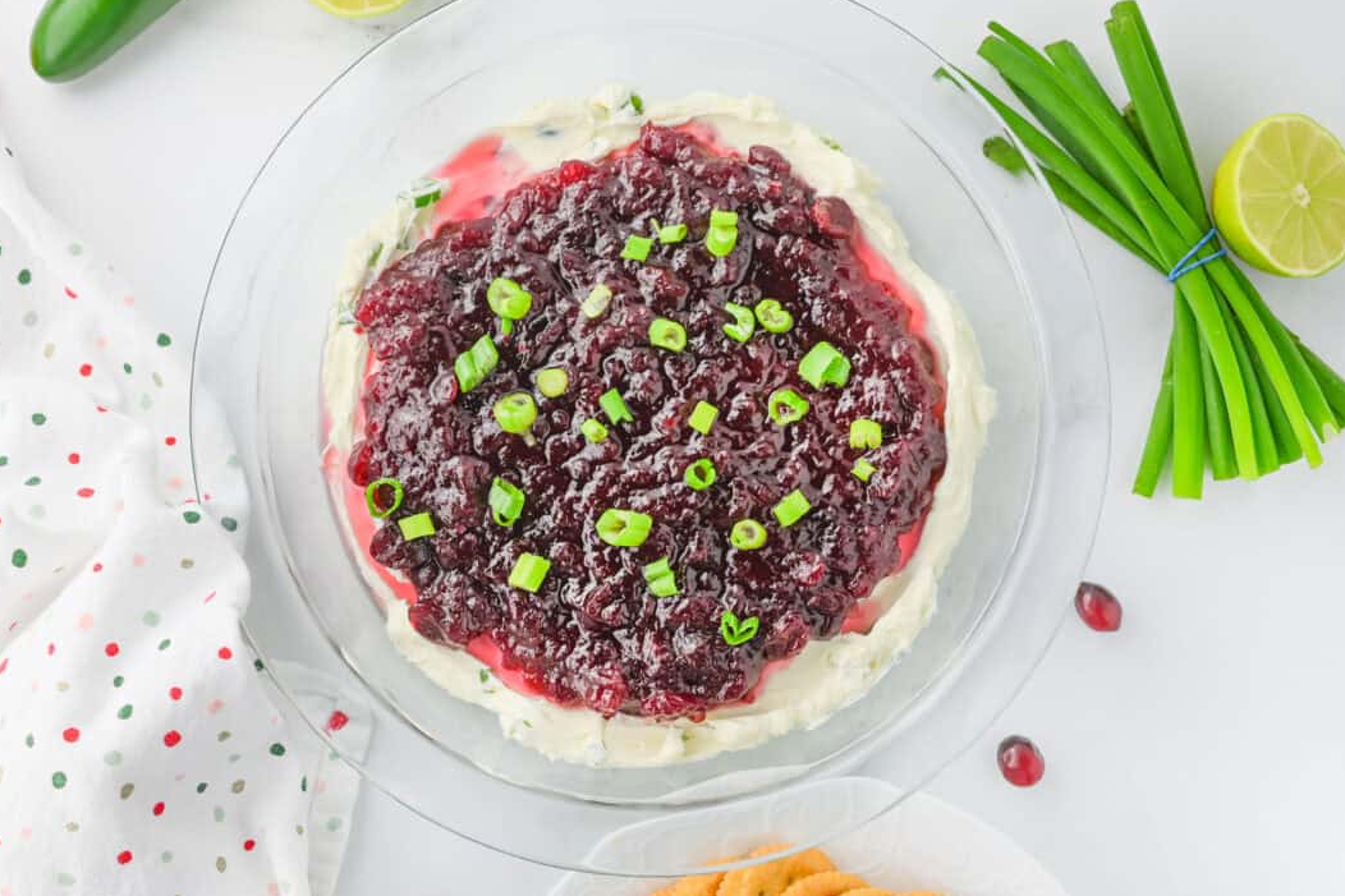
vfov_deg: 23.8
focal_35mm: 57
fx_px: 2129
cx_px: 635
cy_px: 422
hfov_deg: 35.0
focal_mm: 50
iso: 400
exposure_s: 1/100
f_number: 7.1
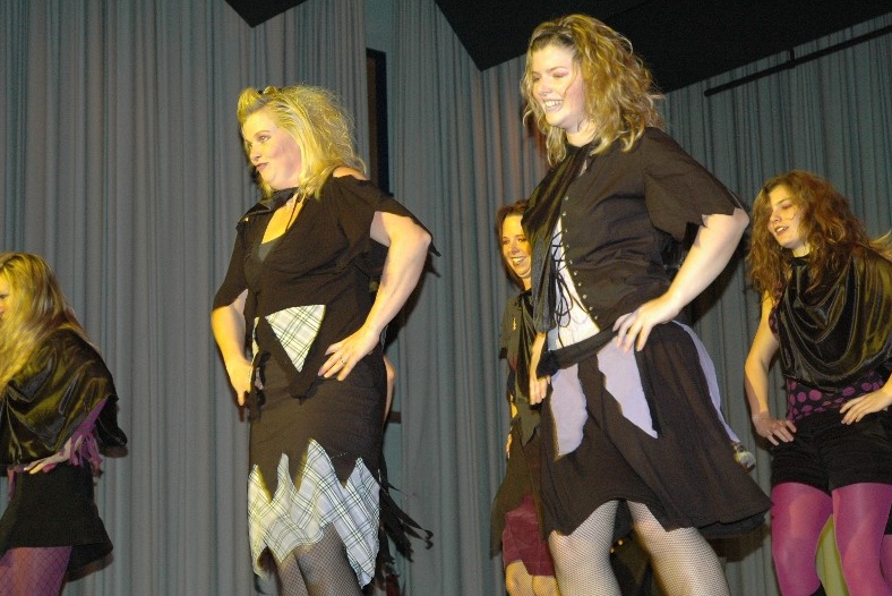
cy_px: 297
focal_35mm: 73
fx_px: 1809
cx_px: 444
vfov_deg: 18.7
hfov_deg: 27.7
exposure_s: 1/60
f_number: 4.5
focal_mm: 48
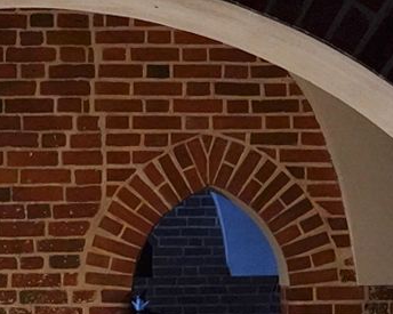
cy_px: 322
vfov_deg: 11.6
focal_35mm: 131
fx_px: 1523
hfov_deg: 14.7
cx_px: 150
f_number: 3.2
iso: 5000
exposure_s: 1/80
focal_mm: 24
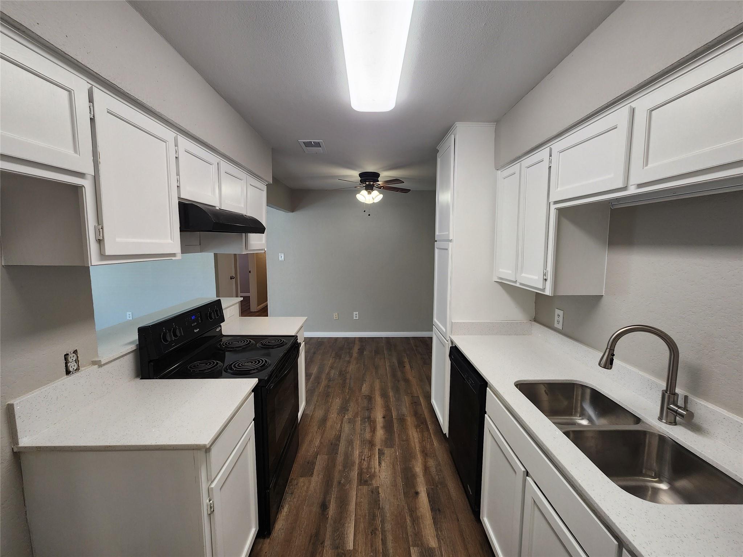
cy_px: 278
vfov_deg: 89.9
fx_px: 279
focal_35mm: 13
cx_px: 372
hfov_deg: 106.2
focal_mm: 2.2
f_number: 2.2
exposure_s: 1/60
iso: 80
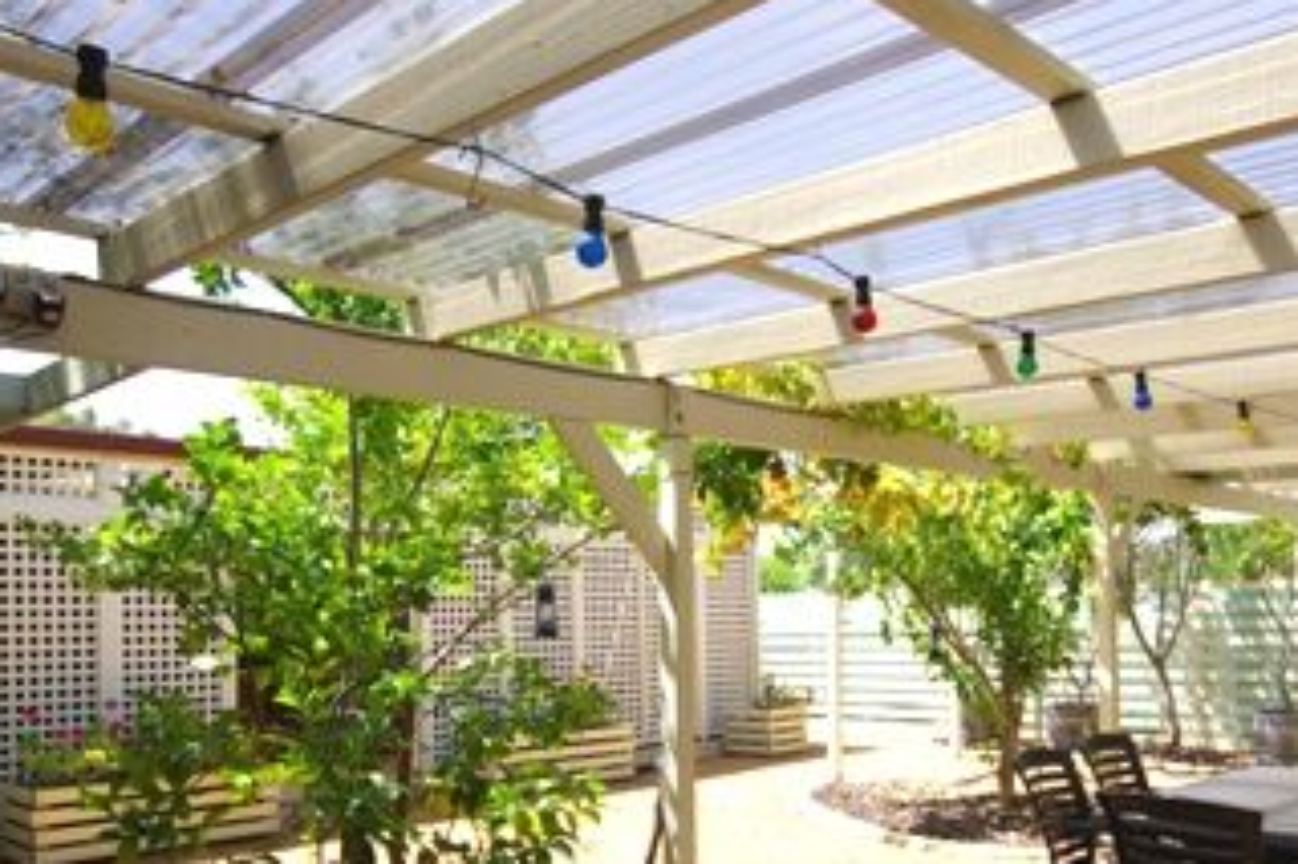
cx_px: 669
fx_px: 1081
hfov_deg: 61.9
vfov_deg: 43.0
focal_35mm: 30
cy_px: 574
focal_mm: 10
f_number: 6.3
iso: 200
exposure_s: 1/180
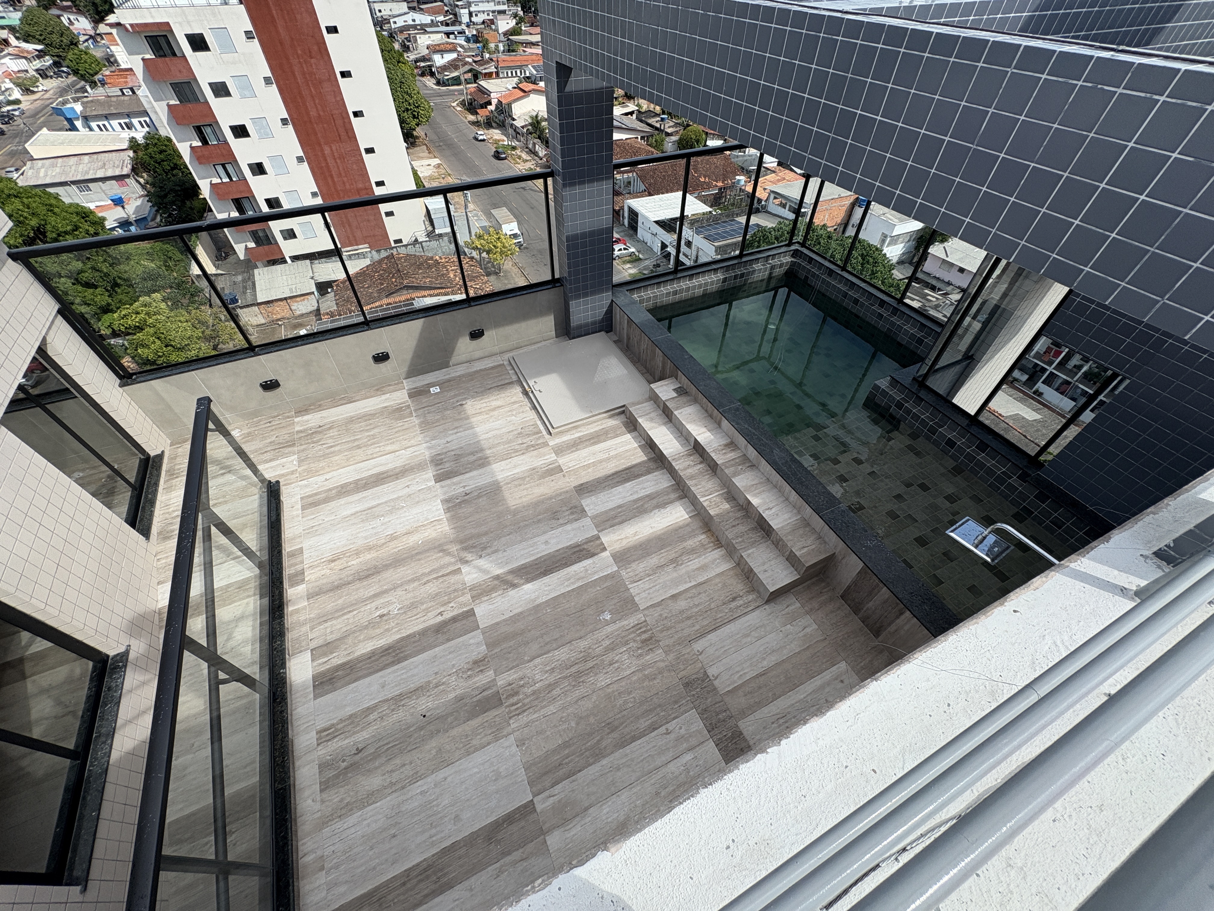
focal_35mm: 14
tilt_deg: -47.0
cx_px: 607
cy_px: 456
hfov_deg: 102.1
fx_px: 491
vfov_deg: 85.7
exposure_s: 1/1506
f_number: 2.2
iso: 50
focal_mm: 2.22
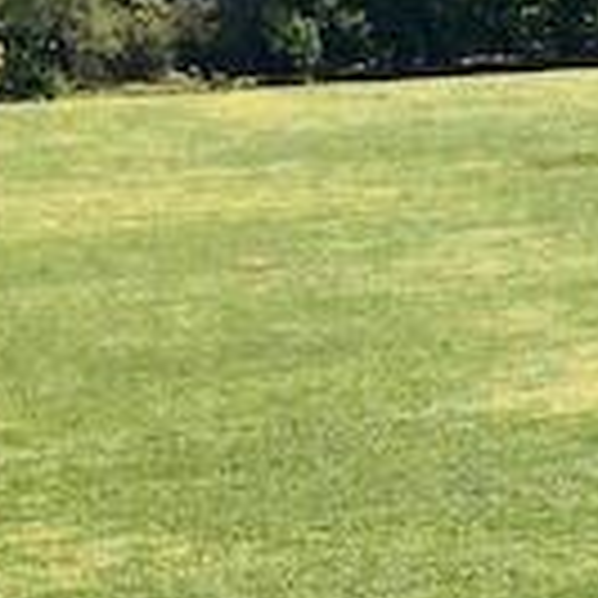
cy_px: 1493
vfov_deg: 9.6
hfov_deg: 9.7
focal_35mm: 159
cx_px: 1461
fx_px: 3108
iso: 100
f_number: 2.8
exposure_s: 1/400
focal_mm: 4.5
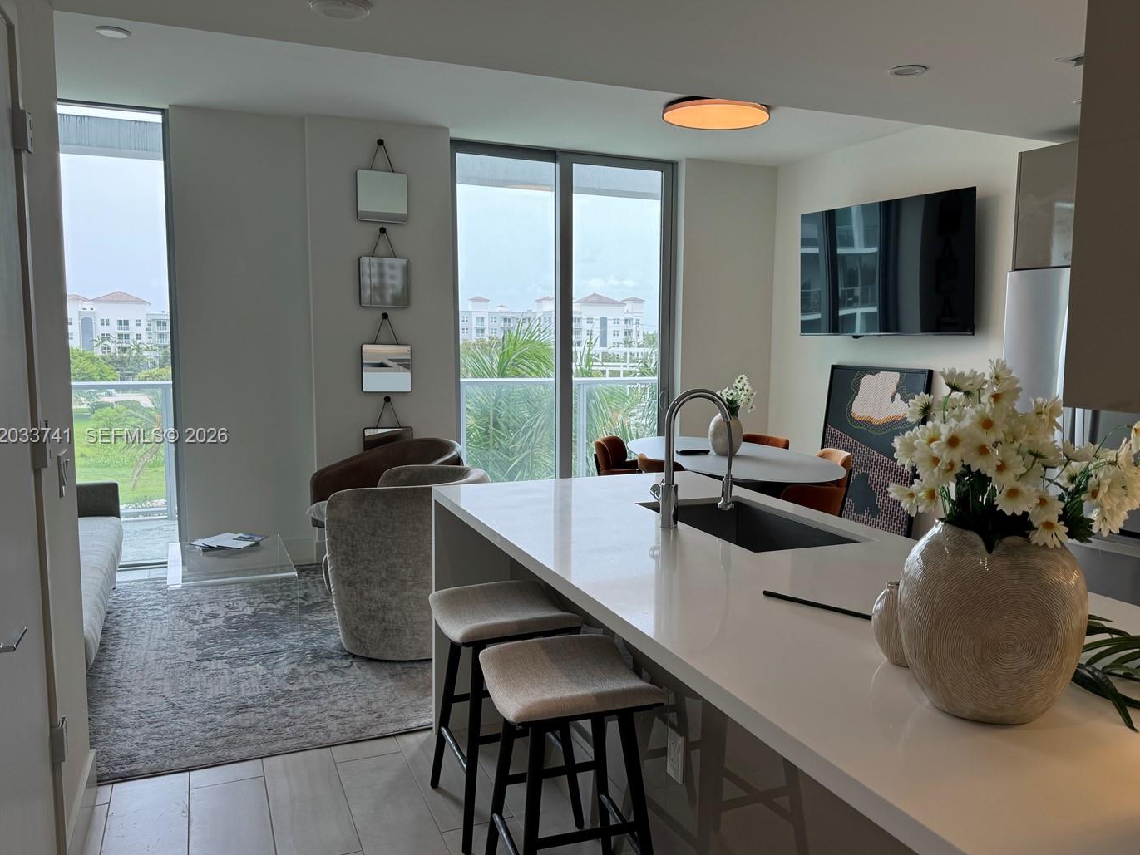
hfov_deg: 63.2
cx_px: 634
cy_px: 437
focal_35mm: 28
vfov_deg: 49.8
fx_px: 922
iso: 80
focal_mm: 6.76
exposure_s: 1/402
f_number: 1.78
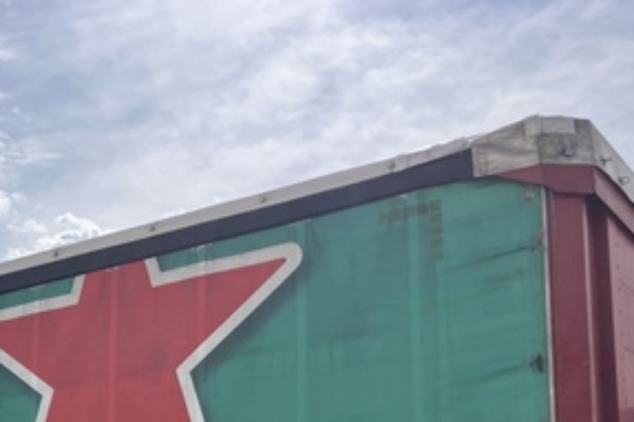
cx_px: -33
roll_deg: -2.7
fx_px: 1144
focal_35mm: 65
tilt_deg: +5.1
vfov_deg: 19.7
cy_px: 504
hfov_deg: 28.6
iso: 32
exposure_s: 1/4425
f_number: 1.8
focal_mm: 3.99
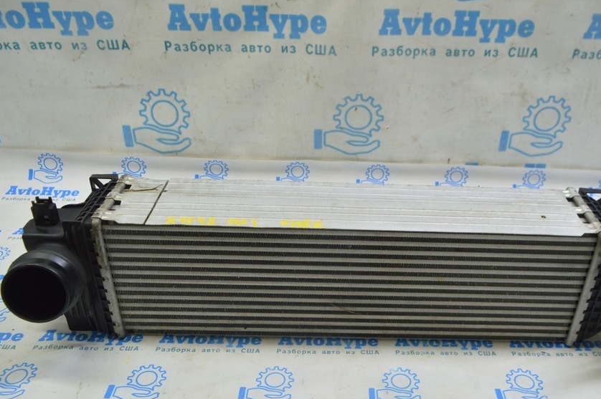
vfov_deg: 39.8
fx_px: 550
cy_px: 230
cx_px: 344
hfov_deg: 57.0
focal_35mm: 33
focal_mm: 18
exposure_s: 1/20
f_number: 5.6
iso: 400
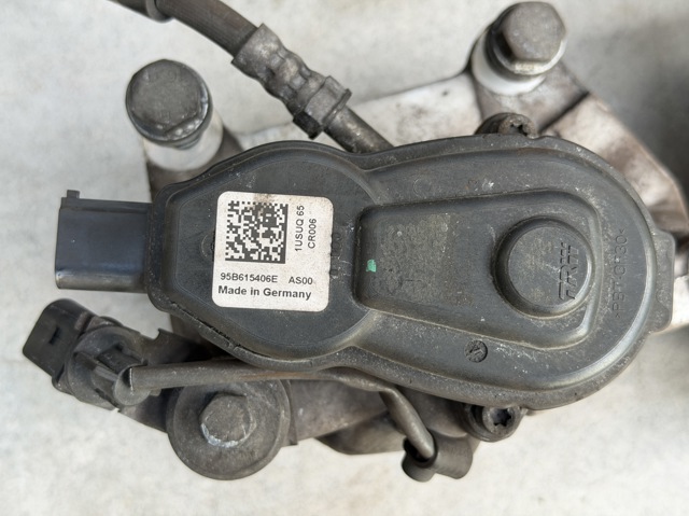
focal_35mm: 48
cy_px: 258
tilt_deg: -78.5
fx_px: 955
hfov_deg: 39.7
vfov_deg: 30.2
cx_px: 344
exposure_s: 1/93
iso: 100
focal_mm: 6.76
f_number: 1.78
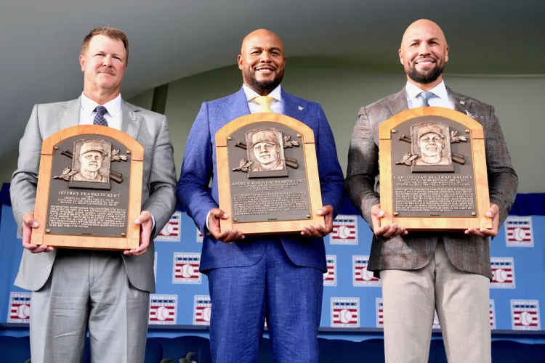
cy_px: 182
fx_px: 727
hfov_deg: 41.1
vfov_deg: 28.1
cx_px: 272
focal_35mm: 48
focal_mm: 48
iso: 400
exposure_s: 1/500
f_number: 5
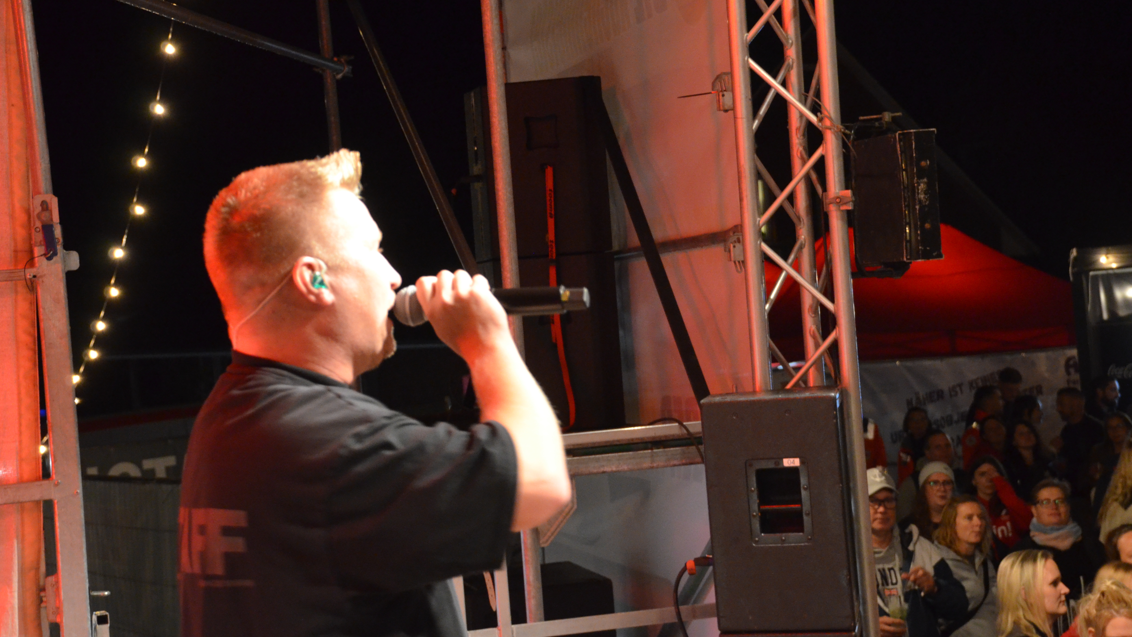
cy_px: 292
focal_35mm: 79
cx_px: 564
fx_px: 2371
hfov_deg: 26.8
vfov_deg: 15.3
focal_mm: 50
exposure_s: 1/30
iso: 2800
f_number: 5
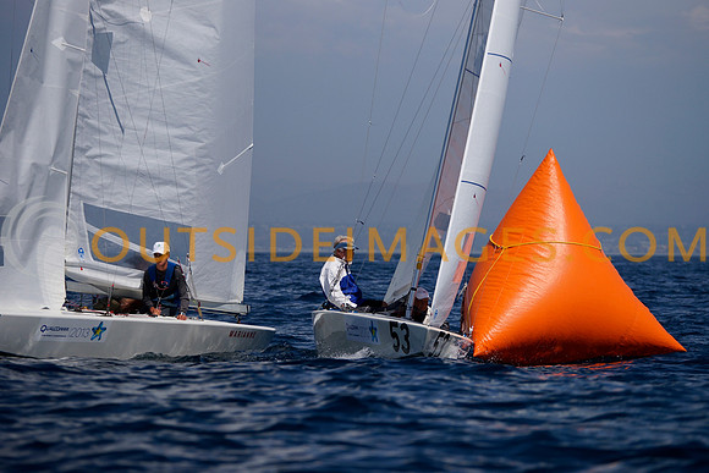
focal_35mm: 200
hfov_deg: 10.3
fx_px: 3940
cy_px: 236
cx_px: 354
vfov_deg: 6.9
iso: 400
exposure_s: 1/4000
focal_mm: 200
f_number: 6.3
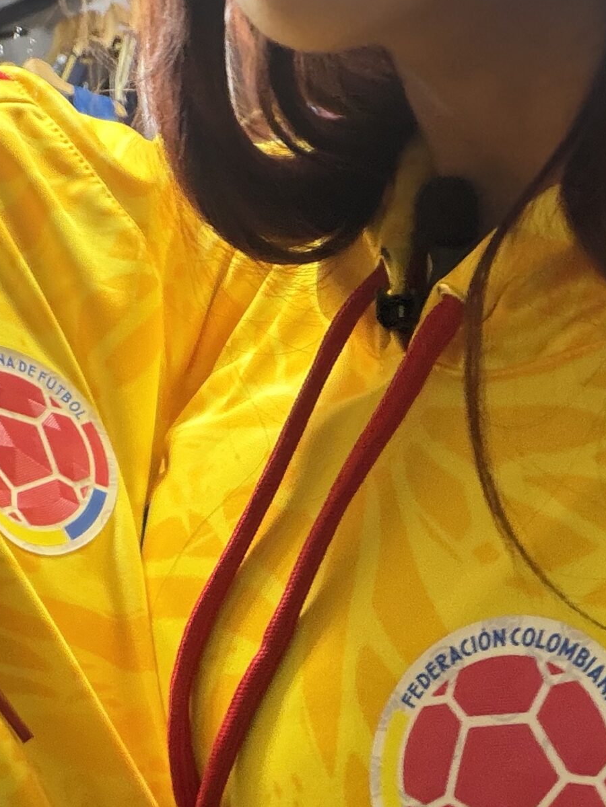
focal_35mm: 64
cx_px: 367
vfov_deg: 29.6
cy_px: 646
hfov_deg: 22.9
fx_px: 1494
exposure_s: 1/30
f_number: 1.9
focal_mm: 2.71
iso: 320
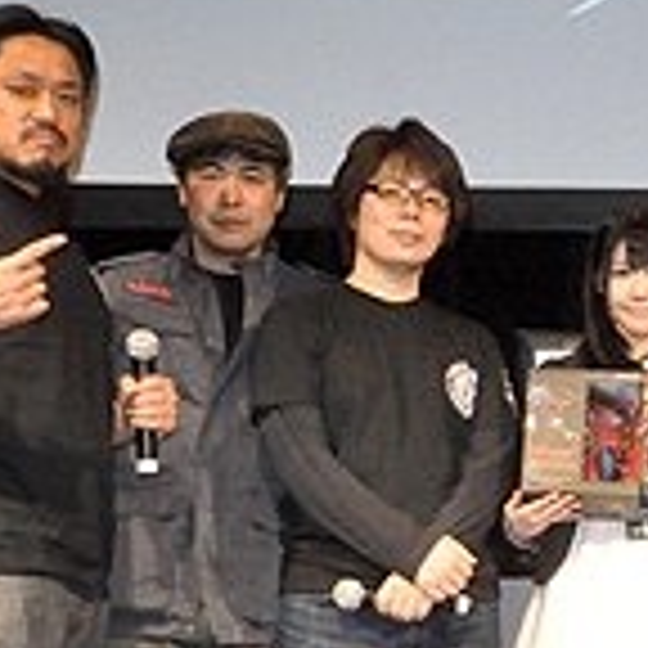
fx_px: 2404
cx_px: 963
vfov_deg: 15.3
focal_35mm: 114
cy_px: 482
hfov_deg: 14.4
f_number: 11
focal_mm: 25
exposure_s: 1/200
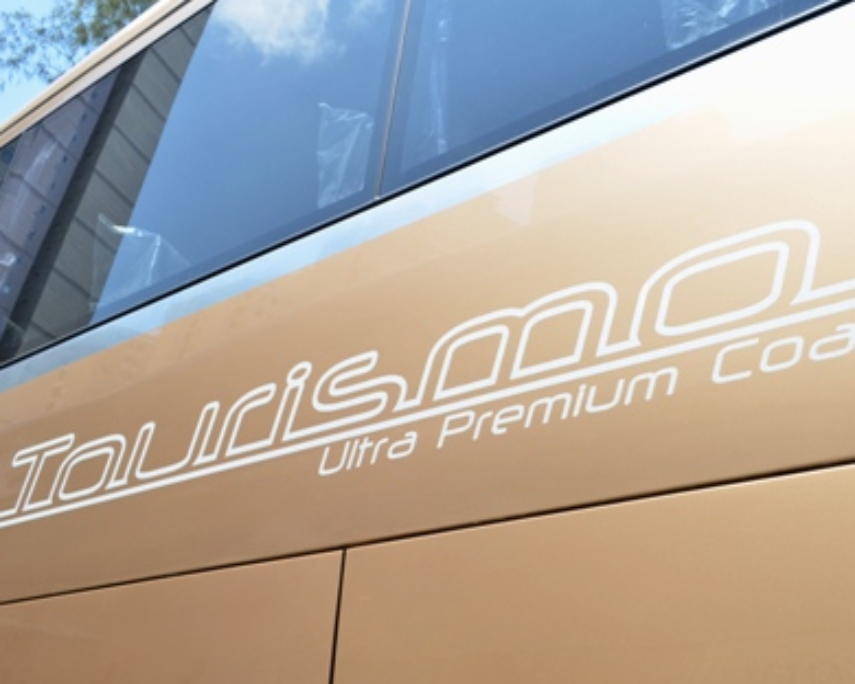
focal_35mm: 37
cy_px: 370
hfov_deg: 48.5
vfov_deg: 40.1
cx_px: 549
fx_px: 936
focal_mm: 20
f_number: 7.1
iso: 100
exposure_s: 1/125
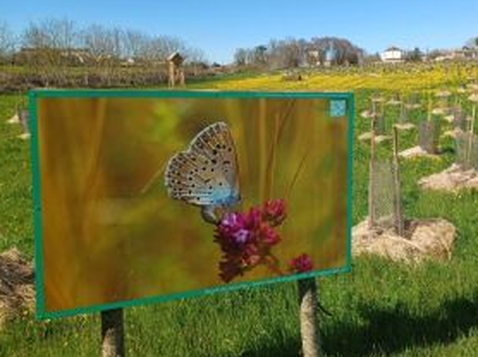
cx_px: 337
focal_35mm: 36
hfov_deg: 50.0
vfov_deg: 39.3
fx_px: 497
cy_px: 127
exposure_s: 1/394
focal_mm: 4.6
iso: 32
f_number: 1.8
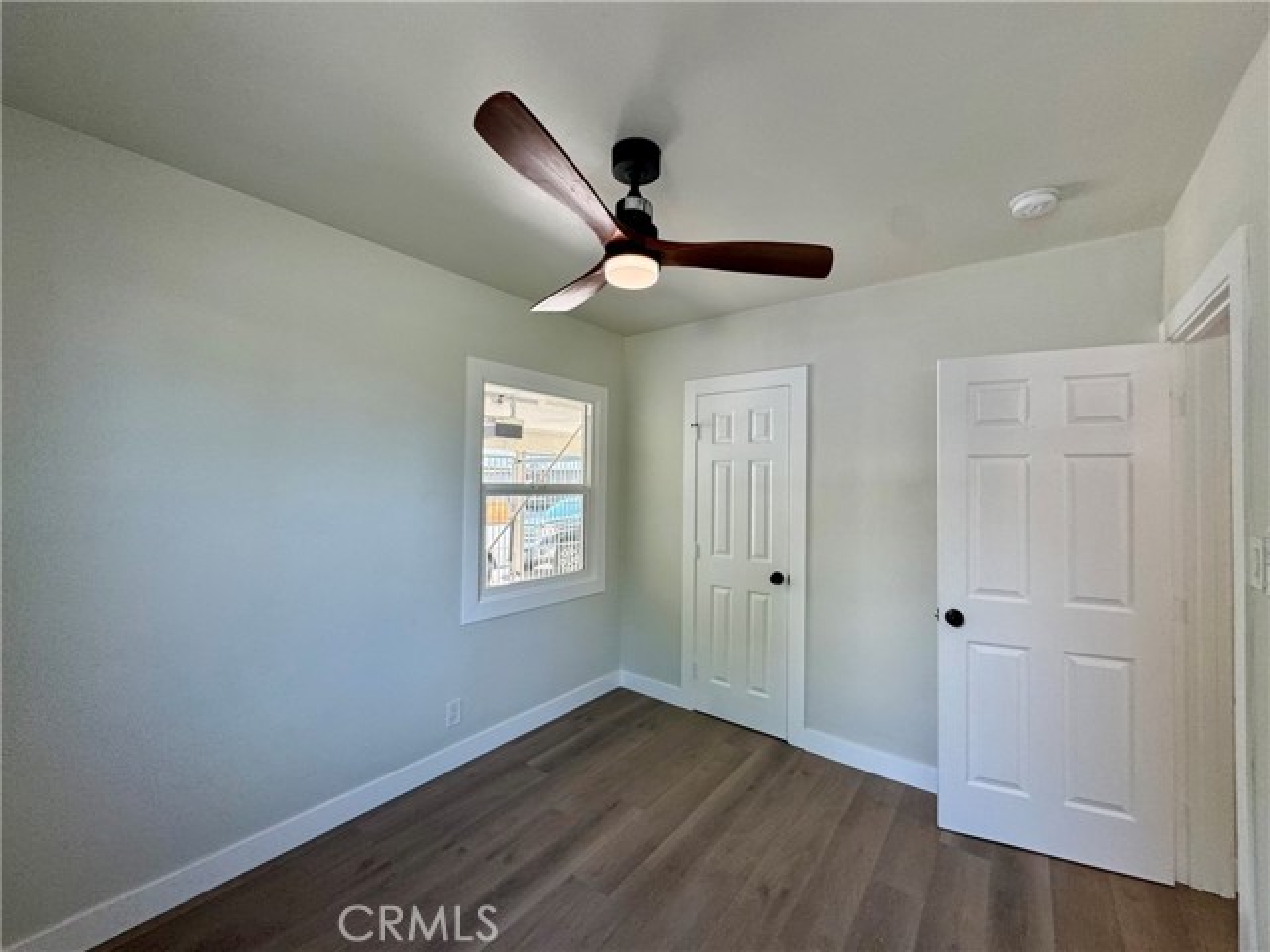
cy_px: 476
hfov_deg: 102.1
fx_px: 514
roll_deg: -1.8
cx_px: 635
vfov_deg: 85.7
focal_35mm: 14
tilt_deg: +1.7
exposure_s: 1/120
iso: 100
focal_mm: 2.22
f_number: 2.2
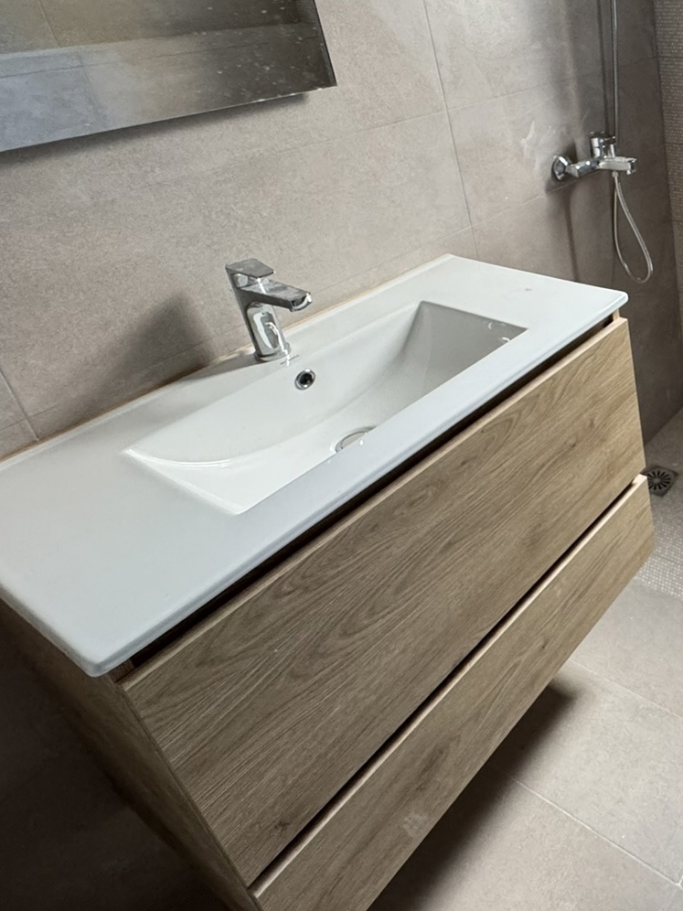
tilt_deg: -24.3
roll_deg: +2.8
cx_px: 743
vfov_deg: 62.9
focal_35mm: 27
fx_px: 710
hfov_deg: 41.4
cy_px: 273
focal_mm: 2.22
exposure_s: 1/60
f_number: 2.2
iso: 400
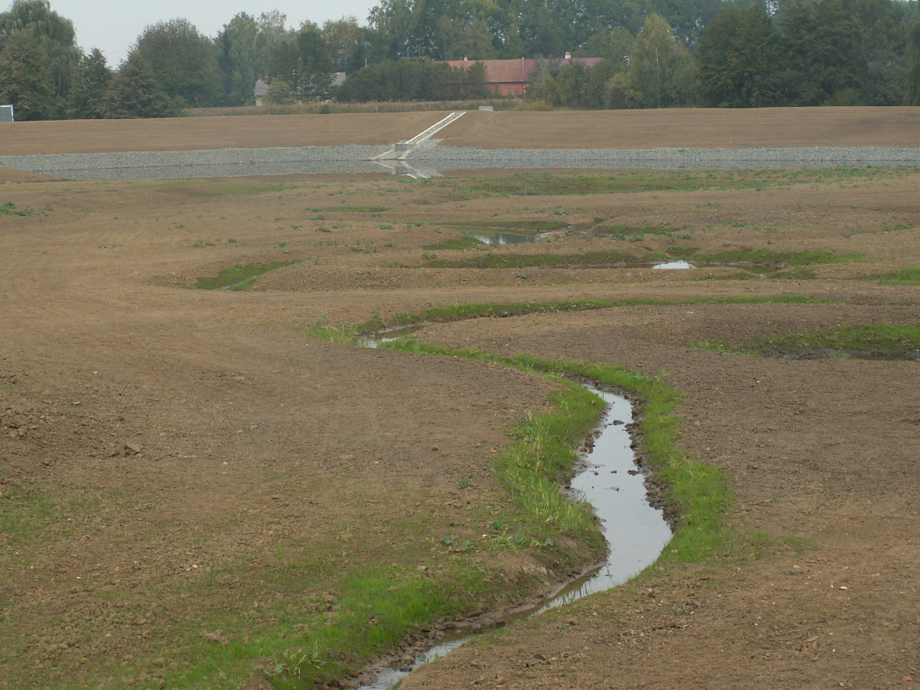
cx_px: 460
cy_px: 345
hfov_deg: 21.1
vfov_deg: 15.9
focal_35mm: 93
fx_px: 2472
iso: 50
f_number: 4.5
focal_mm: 15.56
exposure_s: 1/200
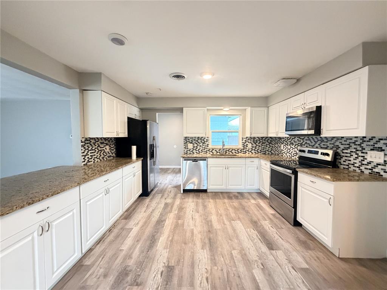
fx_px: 157
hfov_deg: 102.1
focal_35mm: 14
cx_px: 194
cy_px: 145
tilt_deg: -4.0
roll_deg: -0.6
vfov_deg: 85.7
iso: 800
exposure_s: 1/60
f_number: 2.2
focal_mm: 2.22
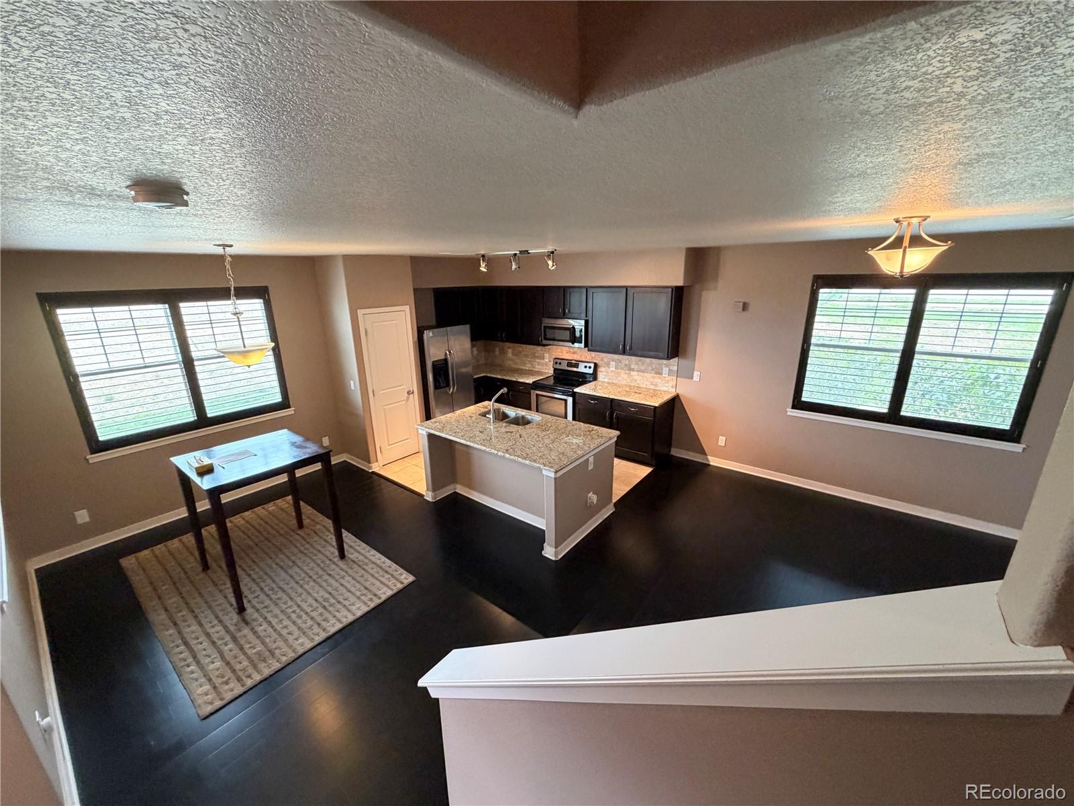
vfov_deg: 85.7
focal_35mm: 14
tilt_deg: -15.6
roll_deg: -0.4
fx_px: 434
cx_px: 537
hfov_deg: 102.1
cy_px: 403
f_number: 2.2
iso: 320
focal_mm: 2.22
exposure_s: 1/60
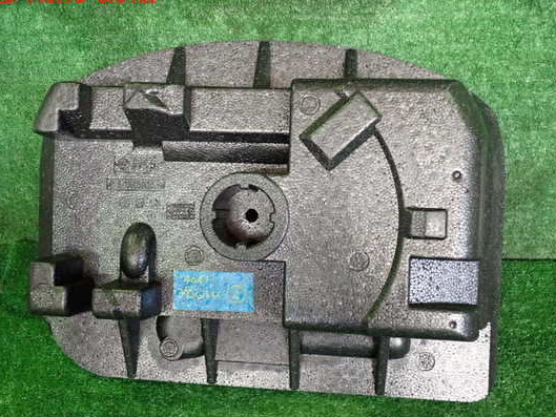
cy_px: 220
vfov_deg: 41.8
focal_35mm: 34
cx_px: 279
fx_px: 546
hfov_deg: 53.9
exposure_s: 1/30
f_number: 2.3
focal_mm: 5.4
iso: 320
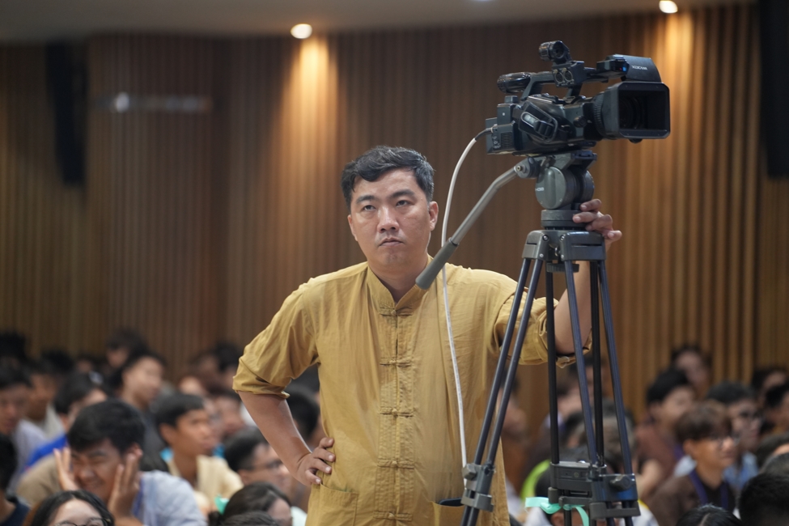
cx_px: 394
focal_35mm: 150
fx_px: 3287
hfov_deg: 13.7
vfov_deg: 9.1
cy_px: 263
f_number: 2.8
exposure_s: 1/125
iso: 2000
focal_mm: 150
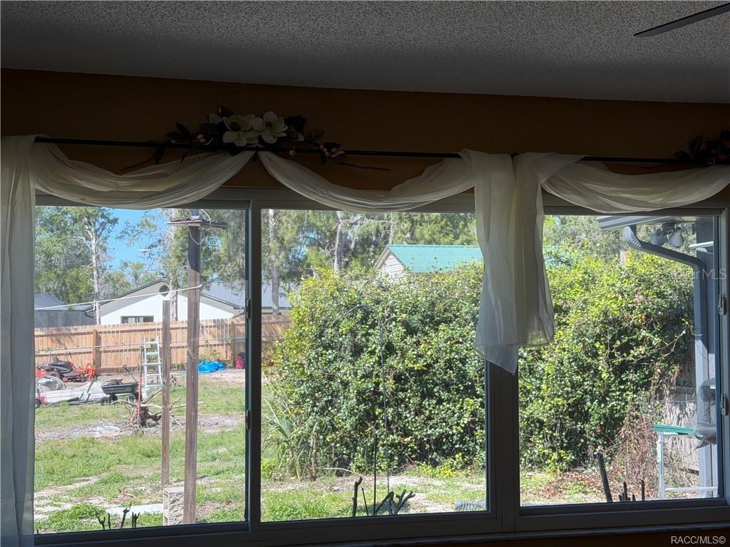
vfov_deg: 30.3
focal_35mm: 48
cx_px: 365
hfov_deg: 39.7
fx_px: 1012
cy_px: 274
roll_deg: +0.8
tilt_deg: +1.7
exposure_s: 1/437
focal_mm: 6.76
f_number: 1.78
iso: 64
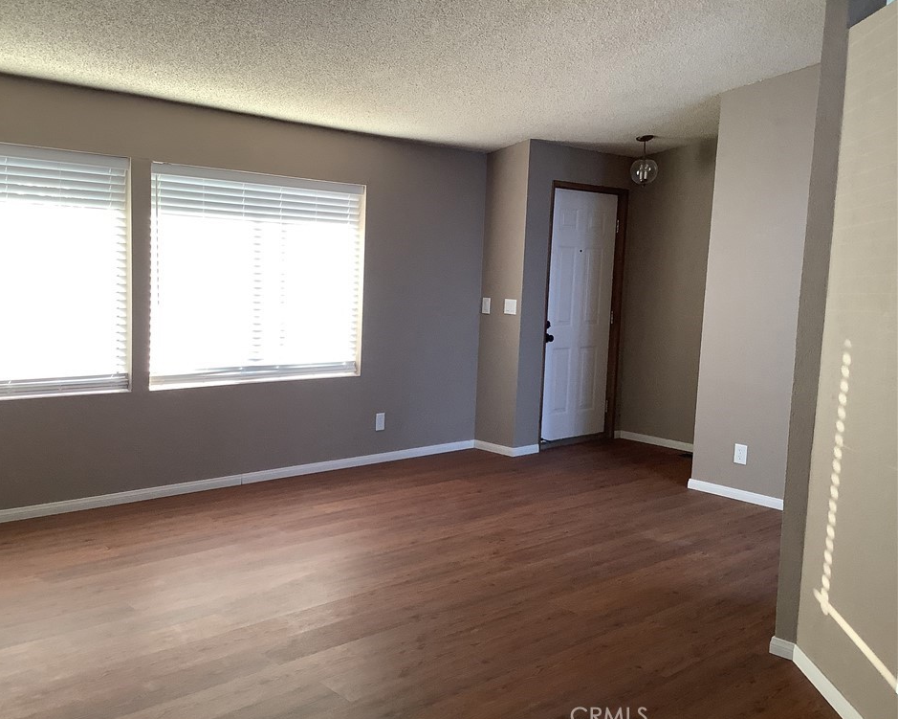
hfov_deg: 54.1
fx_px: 877
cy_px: 362
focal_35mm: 33
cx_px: 409
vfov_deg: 44.5
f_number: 2.4
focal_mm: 3.3
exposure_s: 1/60
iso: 80
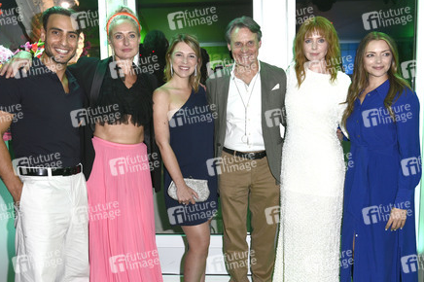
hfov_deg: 62.0
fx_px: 353
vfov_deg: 43.5
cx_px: 206
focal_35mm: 30
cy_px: 140
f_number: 3.5
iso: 500
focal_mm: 29
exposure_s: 1/100
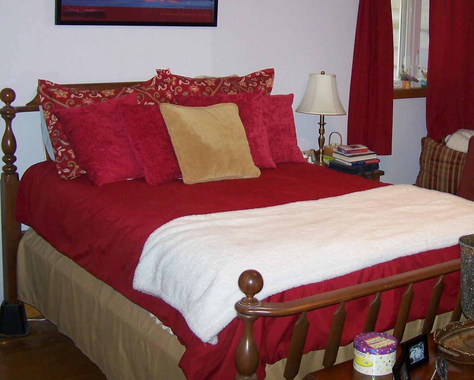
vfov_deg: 26.6
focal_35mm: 57
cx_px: 312
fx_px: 800
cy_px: 147
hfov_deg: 32.8
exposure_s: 1/60
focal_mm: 6.3
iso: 160
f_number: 2.8
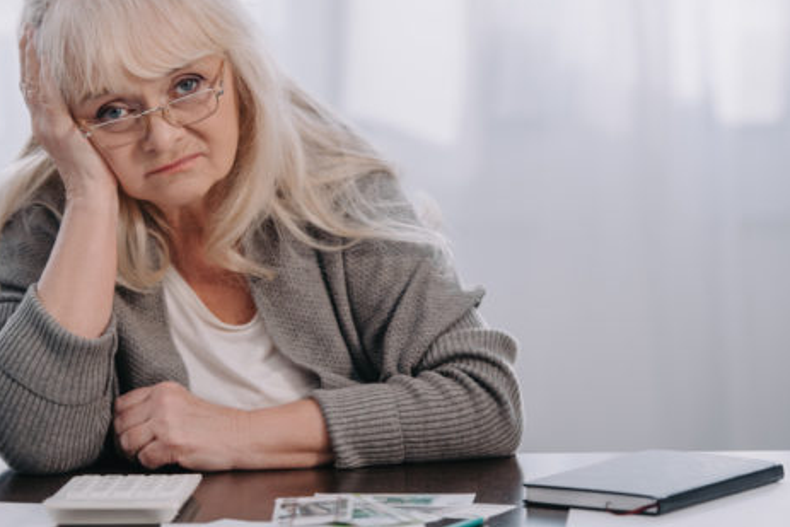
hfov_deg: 12.7
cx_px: 367
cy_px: 200
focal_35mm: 162
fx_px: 3556
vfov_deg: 8.5
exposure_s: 1/200
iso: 200
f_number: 2.8
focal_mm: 125
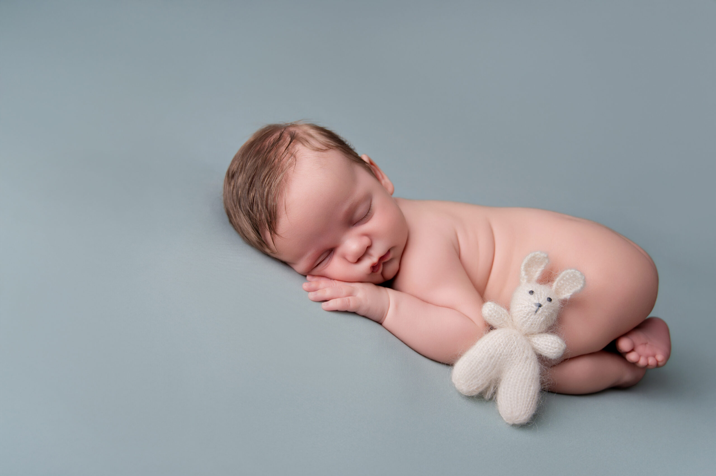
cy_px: 238
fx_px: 696
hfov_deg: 54.5
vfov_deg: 37.8
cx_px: 358
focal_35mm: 35
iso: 100
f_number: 4
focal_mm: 35
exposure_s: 1/100
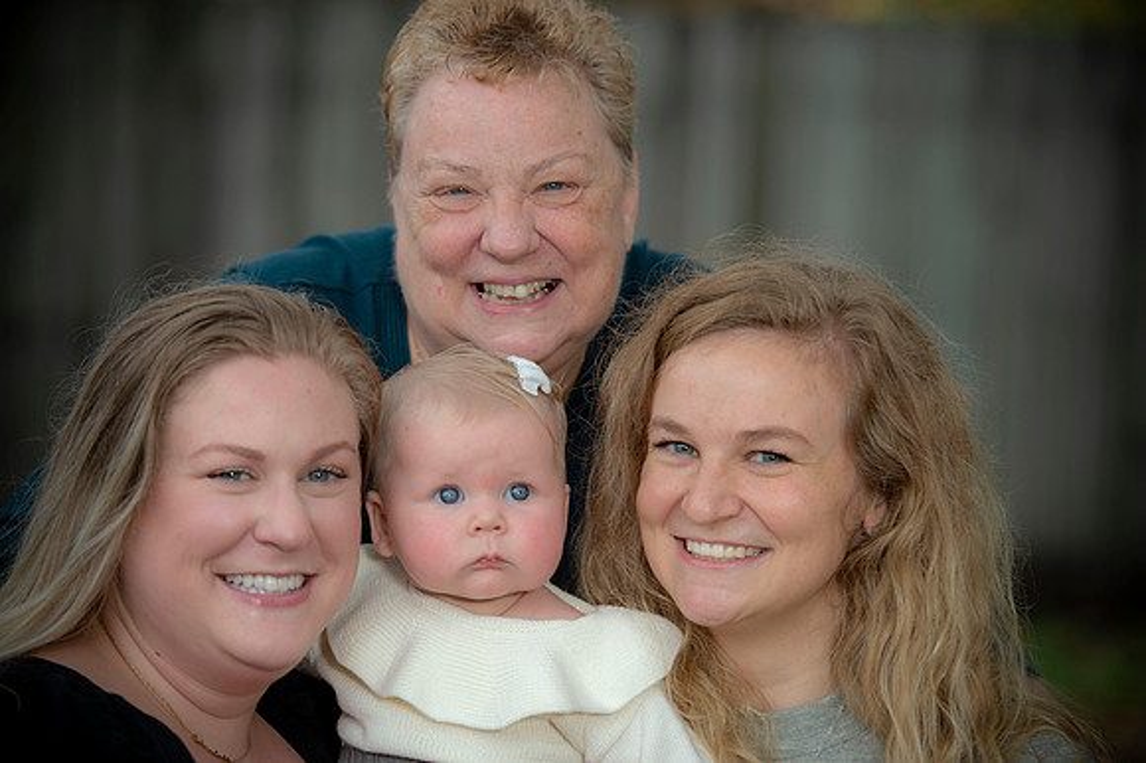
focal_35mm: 145
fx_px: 4613
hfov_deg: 14.2
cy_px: 382
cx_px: 573
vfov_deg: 9.5
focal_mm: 145
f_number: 3.5
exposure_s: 1/200
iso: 160
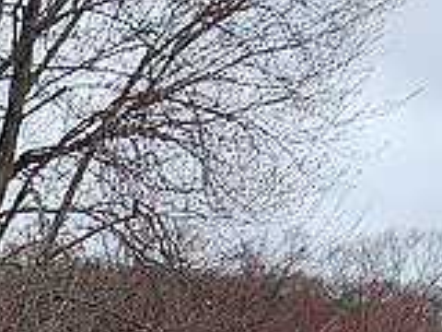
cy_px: 697
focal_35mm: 83
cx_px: -412
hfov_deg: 17.6
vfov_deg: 14.3
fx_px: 1060
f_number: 2.2
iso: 50
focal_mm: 2.2
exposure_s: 1/784
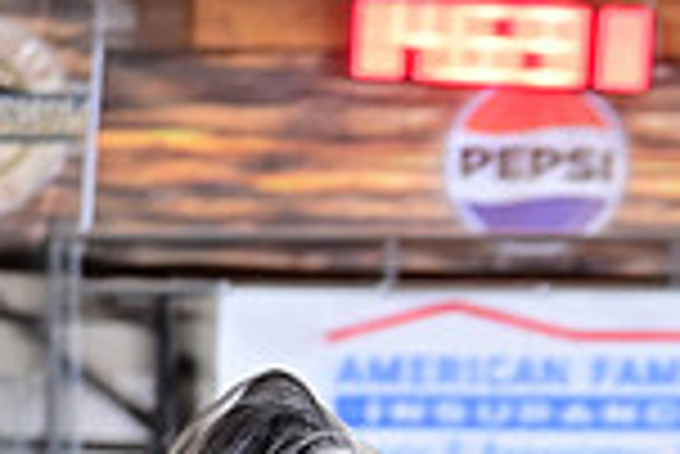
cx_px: 991
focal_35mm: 672
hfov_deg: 3.1
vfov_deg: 2.0
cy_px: 852
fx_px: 12705
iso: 2000
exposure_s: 1/250
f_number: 4
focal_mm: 175
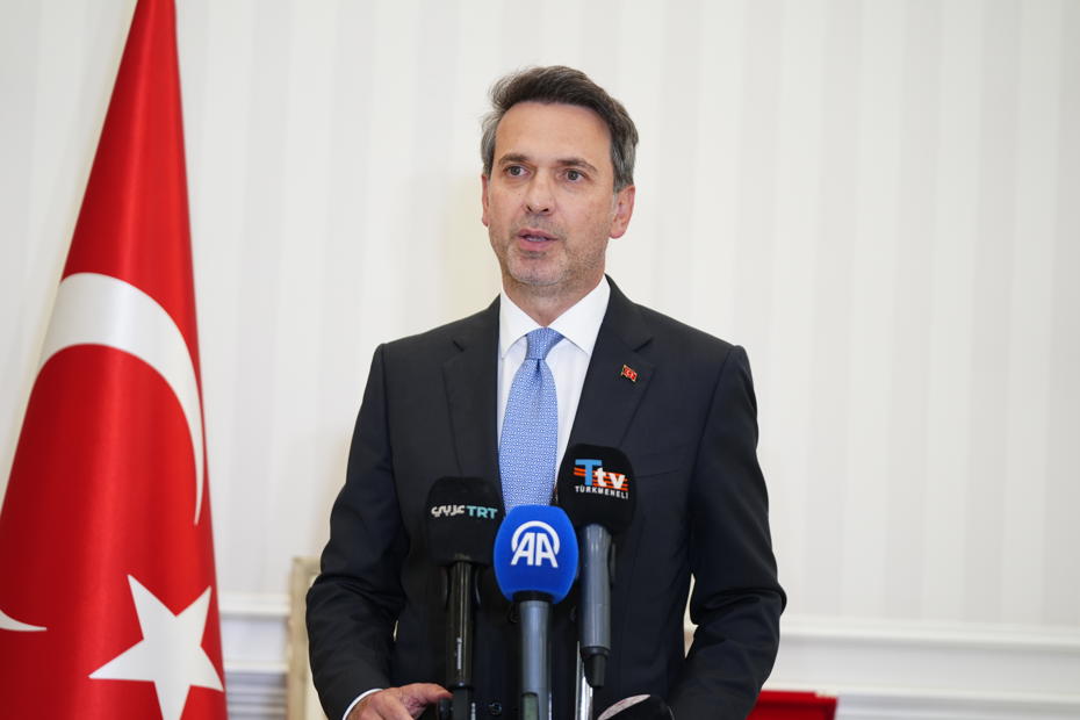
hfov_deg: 19.5
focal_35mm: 105
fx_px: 3150
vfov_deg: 13.0
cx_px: 540
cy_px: 360
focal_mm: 105
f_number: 2.8
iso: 800
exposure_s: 1/160
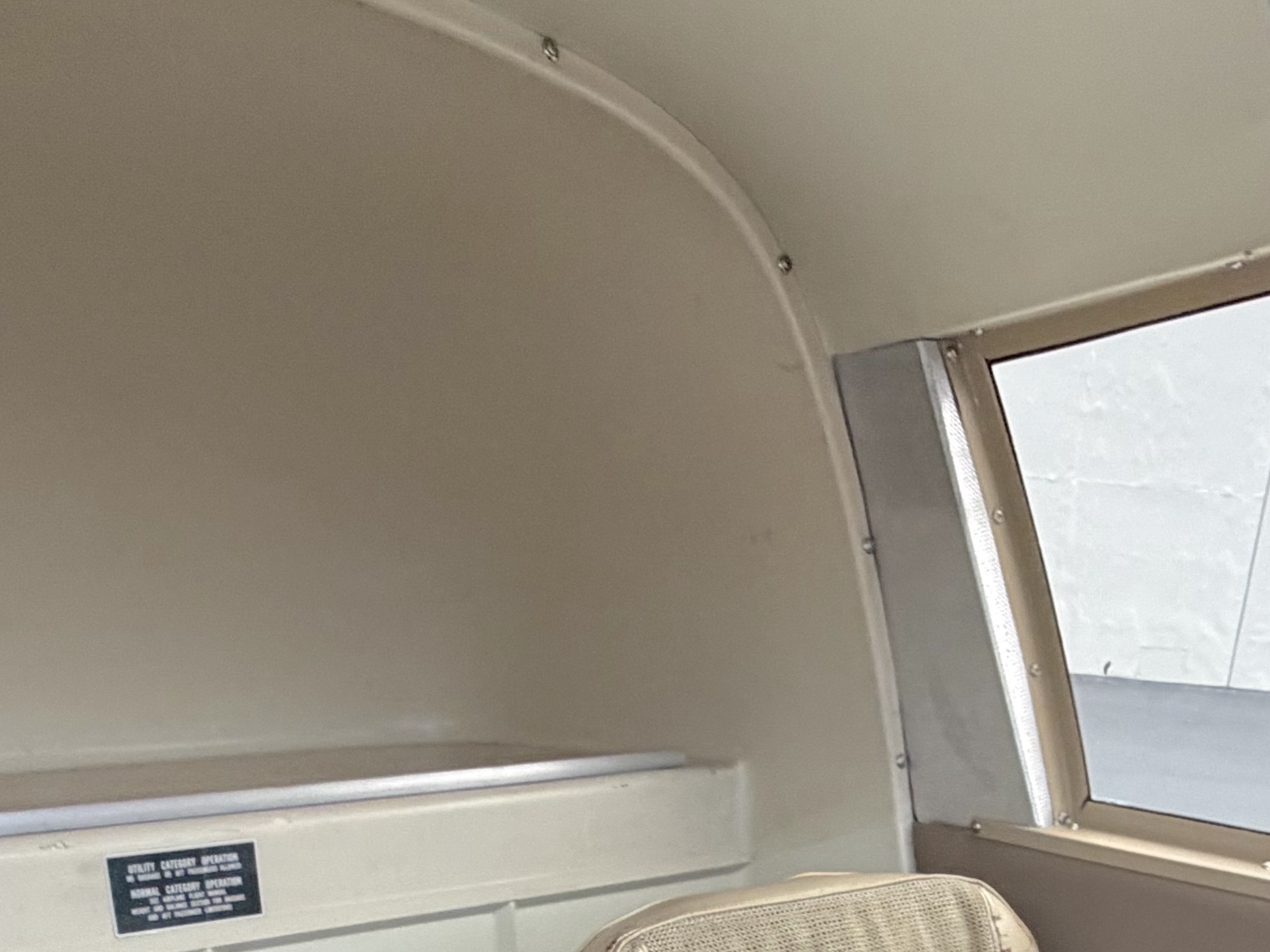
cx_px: 804
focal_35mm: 43
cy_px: 1329
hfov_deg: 43.5
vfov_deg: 26.7
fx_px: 1578
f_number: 2.2
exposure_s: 1/94
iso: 320
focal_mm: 2.22
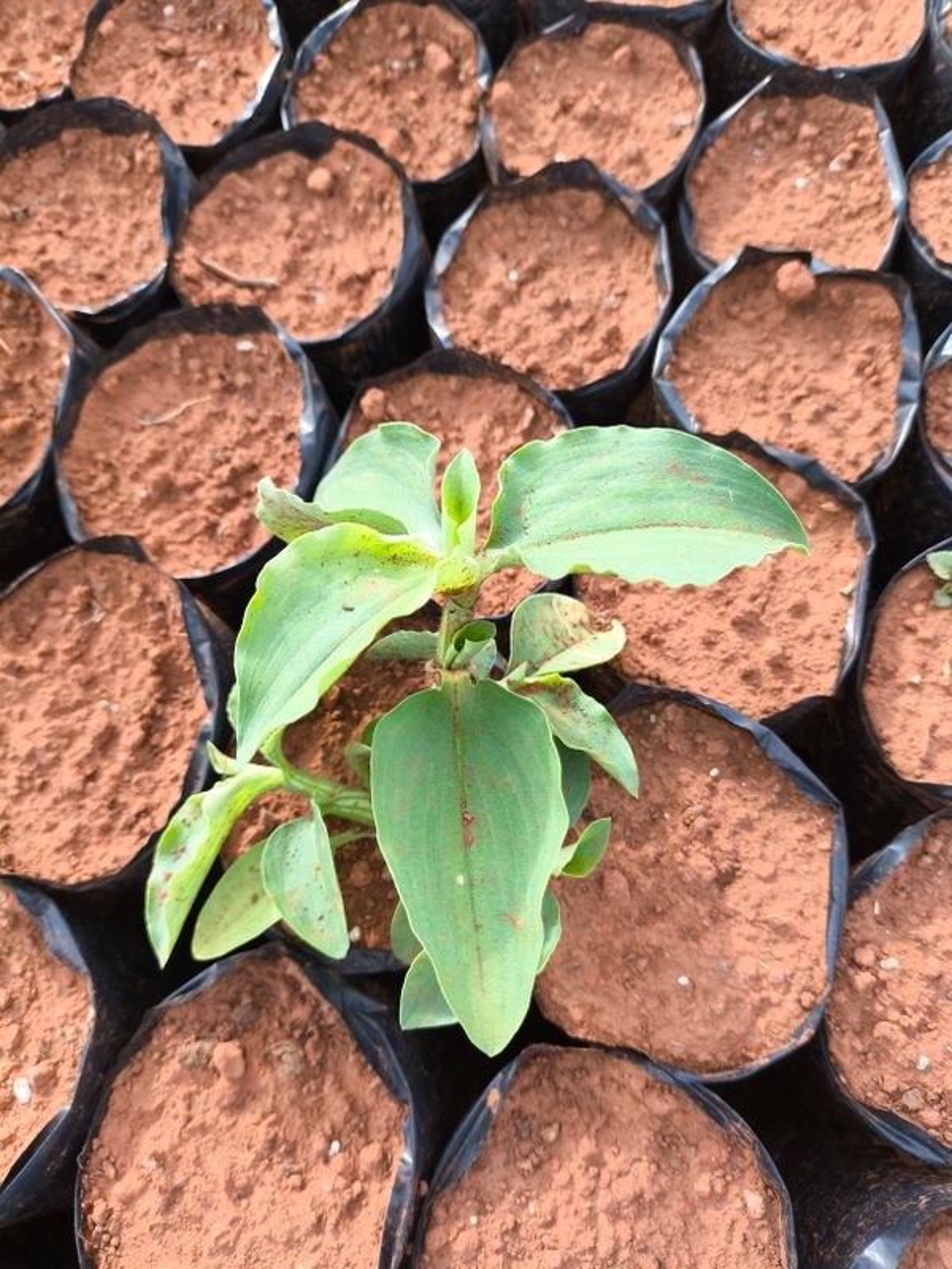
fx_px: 917
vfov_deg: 69.4
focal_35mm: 25
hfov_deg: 54.9
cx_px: 476
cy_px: 634
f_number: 1.7
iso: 50
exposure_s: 1/234
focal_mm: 4.71
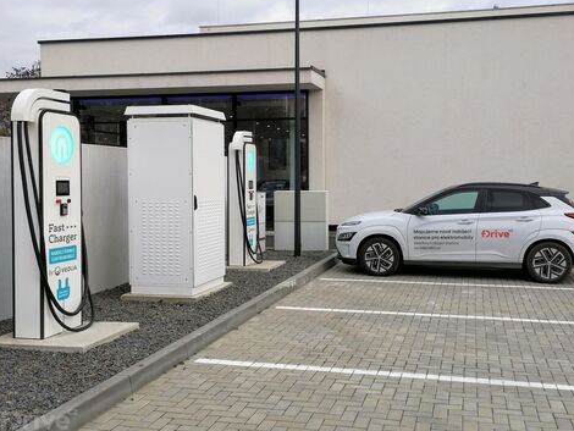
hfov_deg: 44.7
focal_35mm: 42
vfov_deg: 34.4
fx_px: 697
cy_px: 200
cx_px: 310
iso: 50
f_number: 1.8
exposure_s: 1/385
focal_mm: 5.3
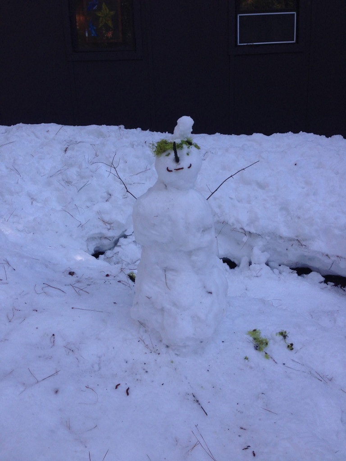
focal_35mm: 33
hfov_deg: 42.9
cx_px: 173
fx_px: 440
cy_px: 230
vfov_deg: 55.4
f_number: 2.4
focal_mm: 4.13
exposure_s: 1/261
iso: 50
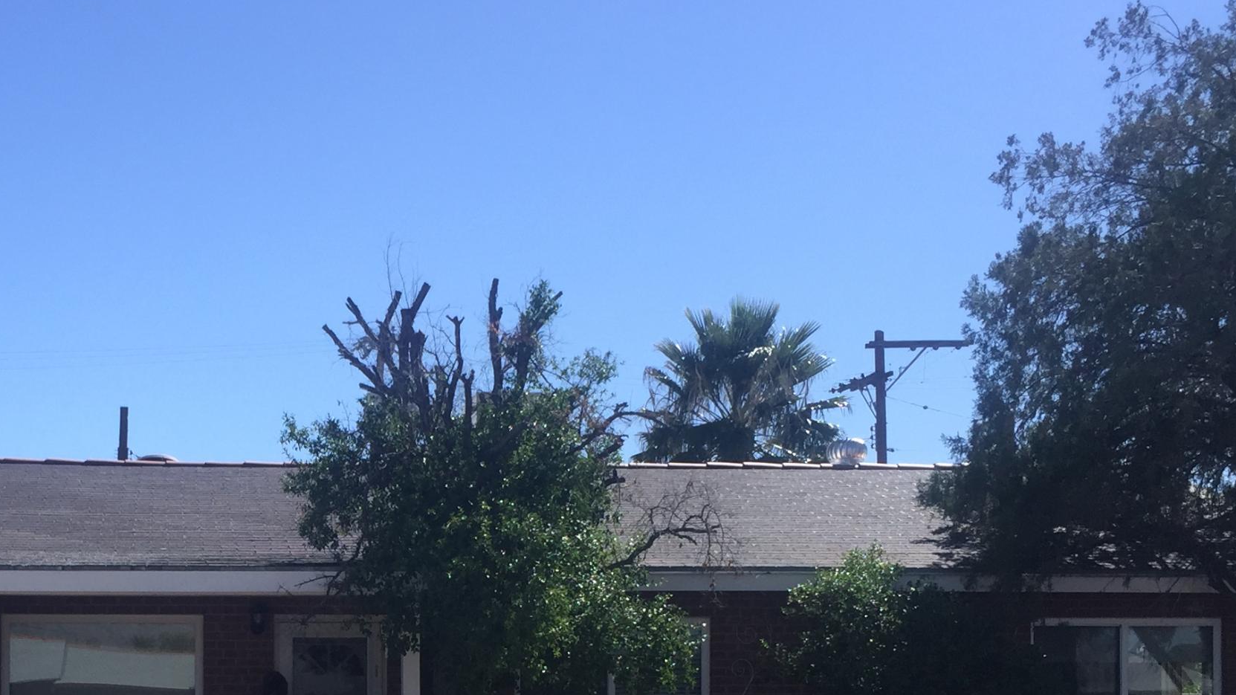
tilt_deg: -0.2
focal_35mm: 57
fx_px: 1868
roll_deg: -0.3
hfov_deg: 35.5
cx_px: 265
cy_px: 741
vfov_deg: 20.2
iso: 32
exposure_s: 1/1464
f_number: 2.2
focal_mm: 4.15
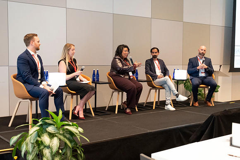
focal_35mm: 46
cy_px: 80
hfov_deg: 42.6
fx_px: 308
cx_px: 120
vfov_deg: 29.1
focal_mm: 30
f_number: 4.2
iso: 3200
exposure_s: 1/80
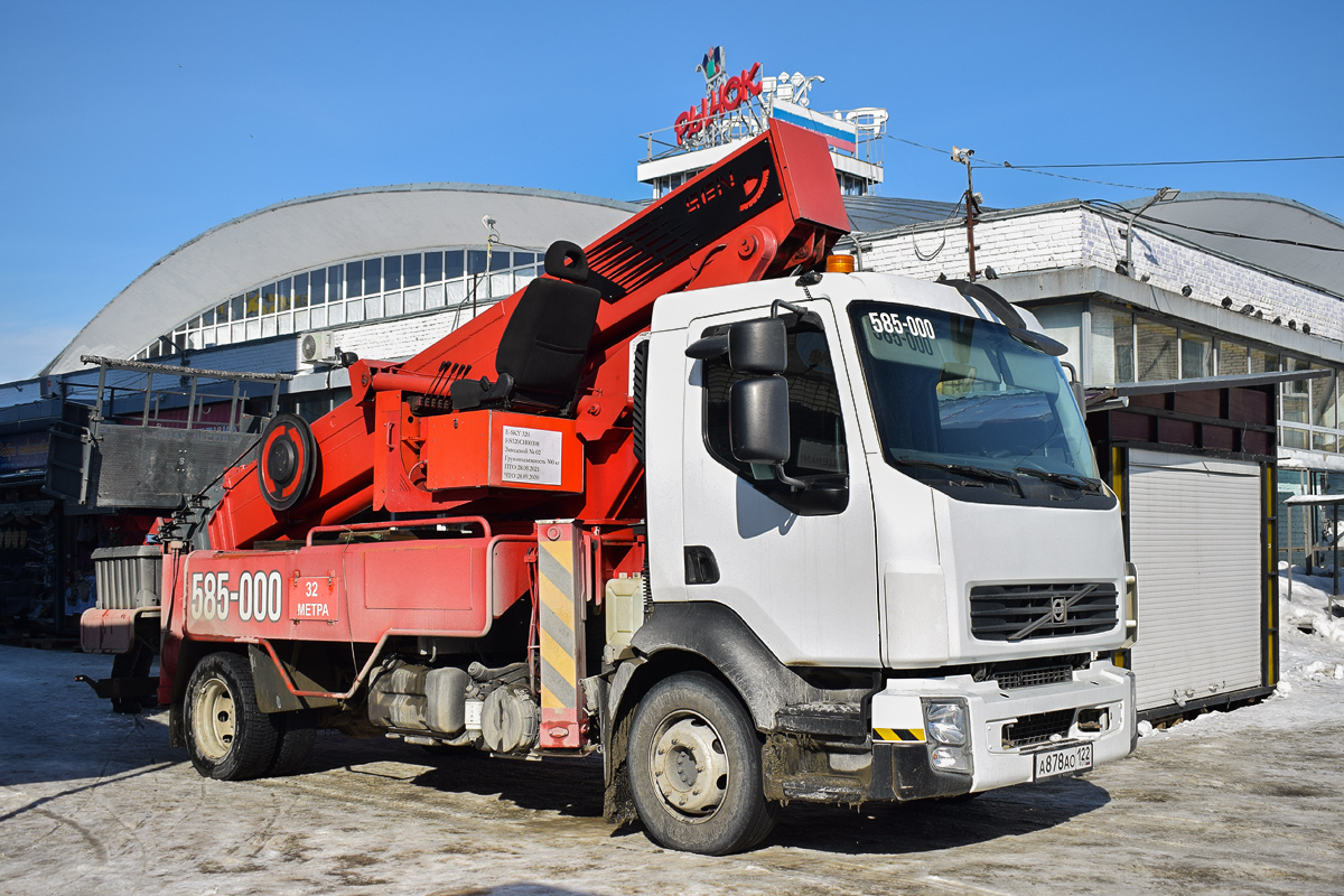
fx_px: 1232
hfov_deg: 57.2
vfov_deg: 40.0
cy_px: 448
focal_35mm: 33
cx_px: 672
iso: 100
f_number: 5.6
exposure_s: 1/1000
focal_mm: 22
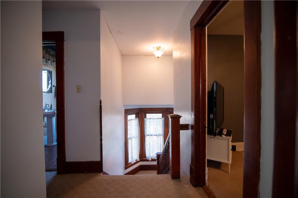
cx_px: 149
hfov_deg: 96.8
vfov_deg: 73.7
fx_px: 132
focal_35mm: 16
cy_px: 99
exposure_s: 1/200
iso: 320
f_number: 3.5
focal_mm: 16
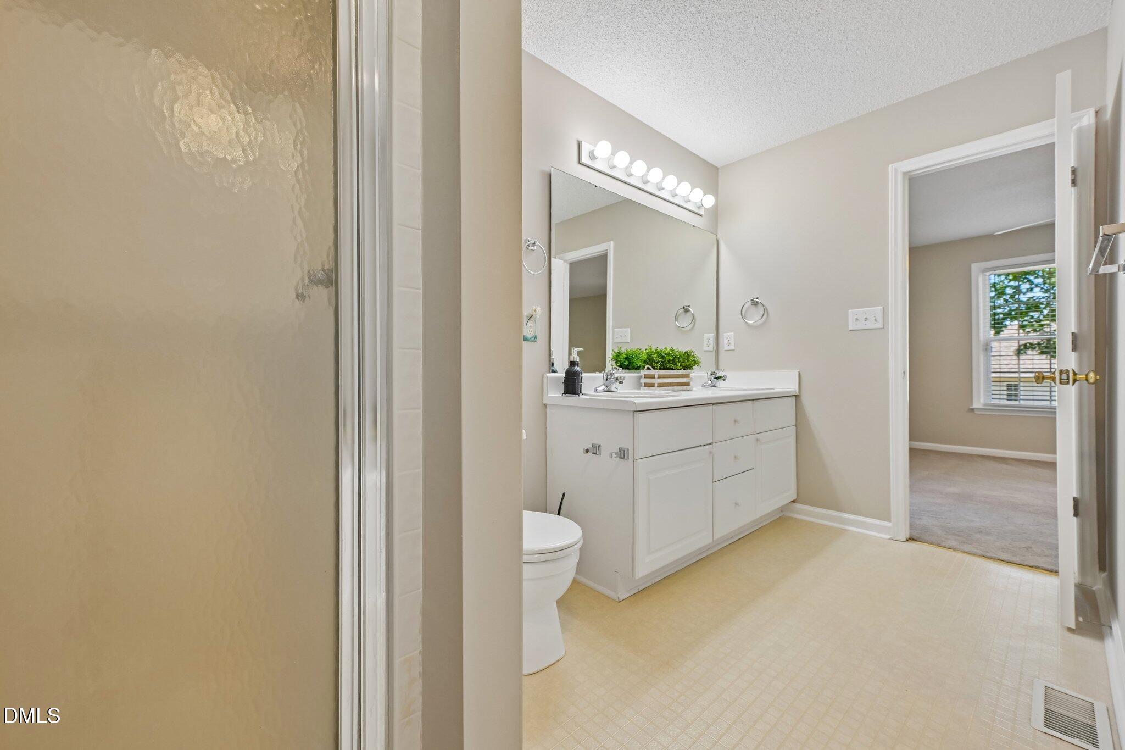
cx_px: 562
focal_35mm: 14
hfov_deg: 104.3
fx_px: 437
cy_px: 375
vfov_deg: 81.2
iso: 280
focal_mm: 14
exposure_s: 1/40
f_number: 8
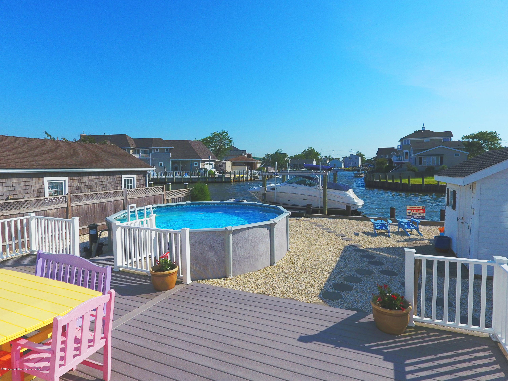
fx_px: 294
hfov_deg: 81.7
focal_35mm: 20
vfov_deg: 66.0
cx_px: 254
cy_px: 190
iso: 100
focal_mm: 3.61
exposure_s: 1/2463
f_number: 2.8
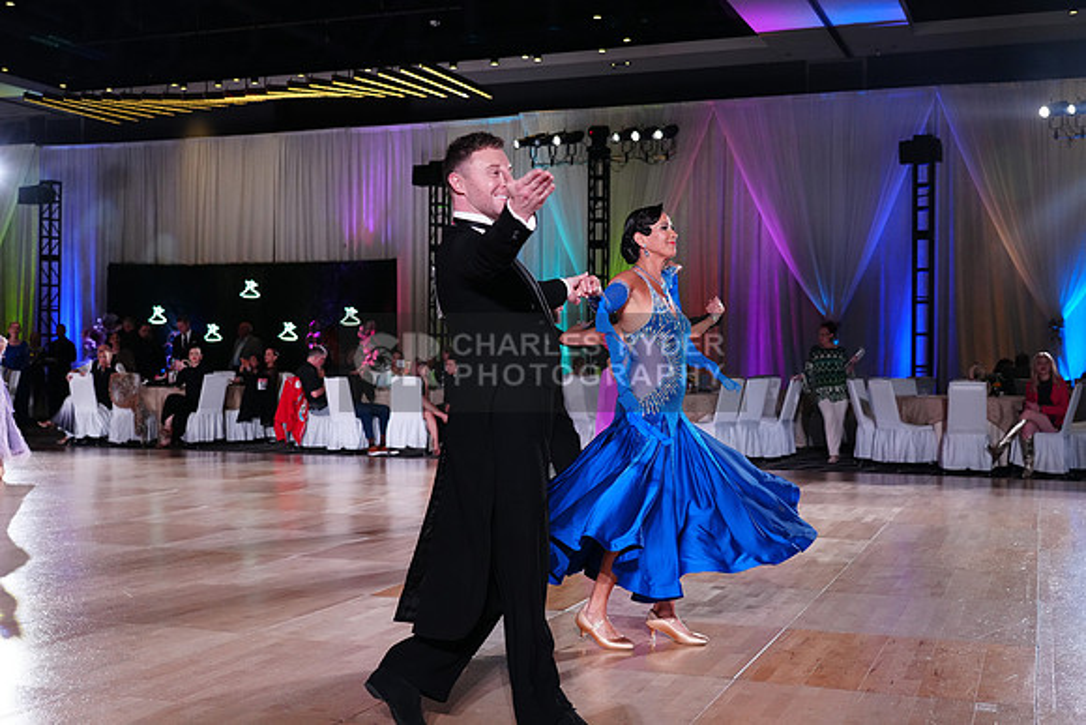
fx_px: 1237
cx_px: 543
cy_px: 362
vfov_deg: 32.6
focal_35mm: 41
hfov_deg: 47.4
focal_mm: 41
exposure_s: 1/500
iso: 3200
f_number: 4
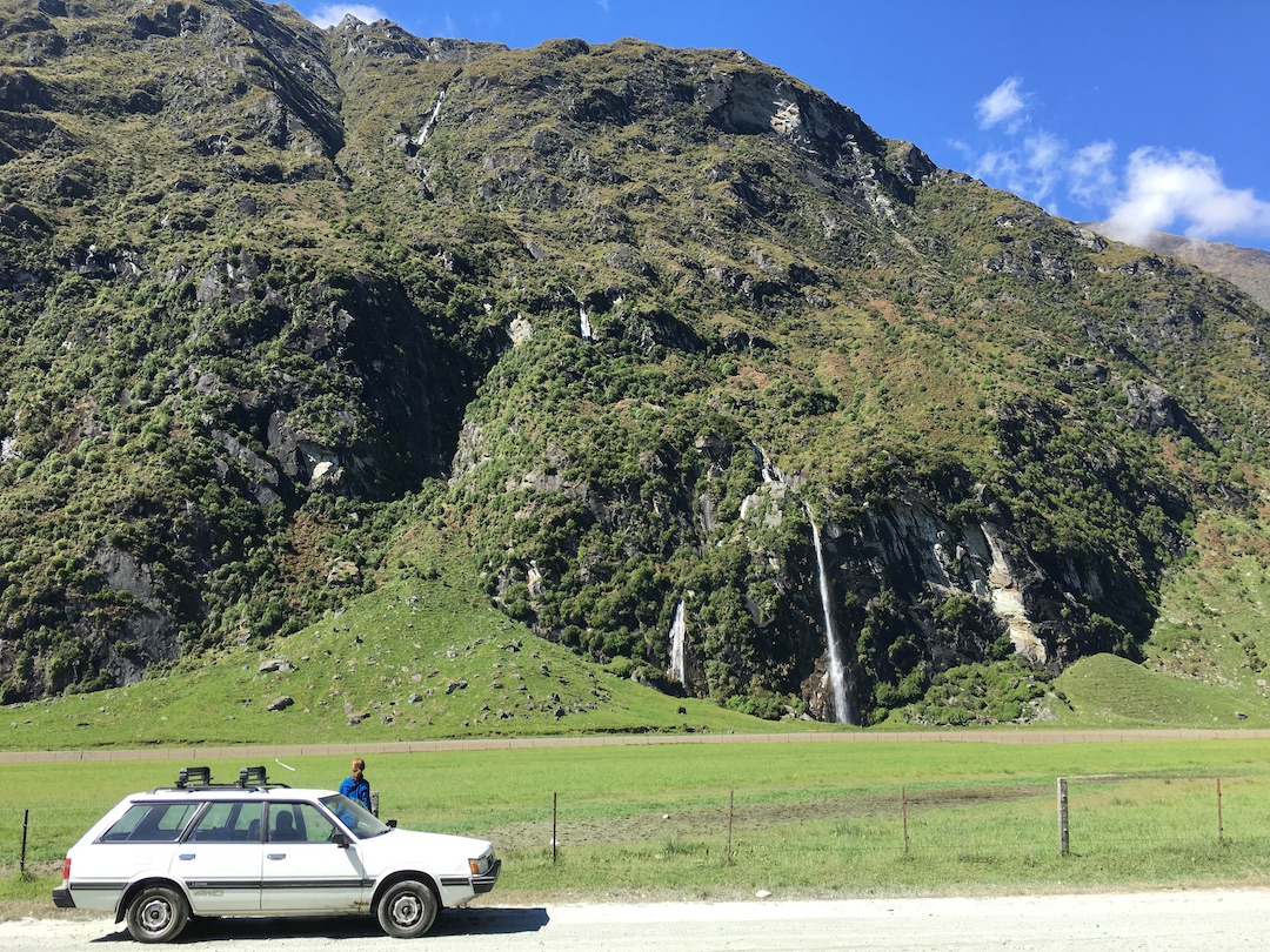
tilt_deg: +13.3
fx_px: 1064
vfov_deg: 48.2
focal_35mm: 29
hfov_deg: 61.7
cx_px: 635
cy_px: 476
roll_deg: -0.8
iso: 25
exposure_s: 1/686
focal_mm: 4.15
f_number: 2.2
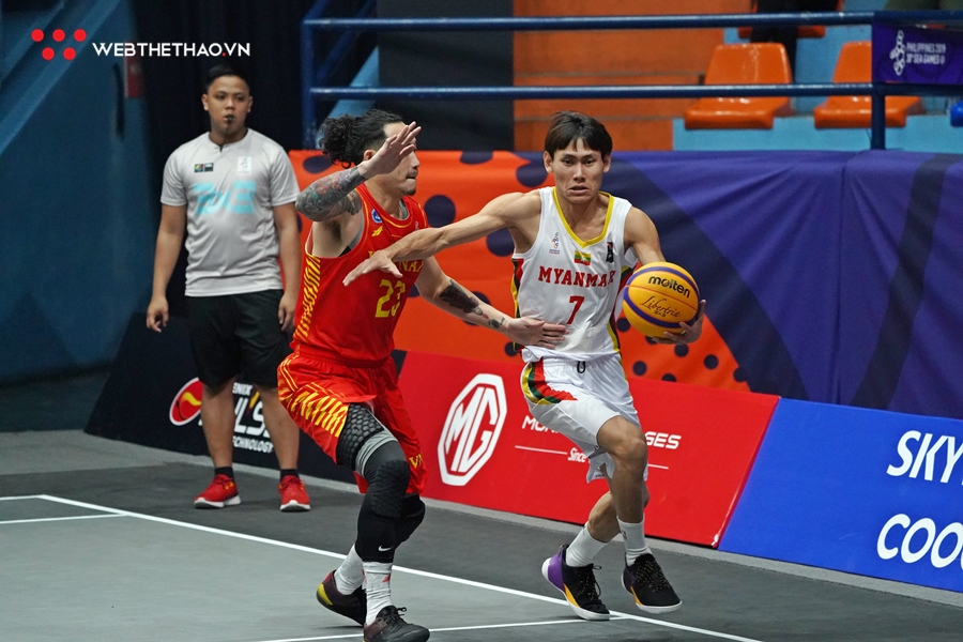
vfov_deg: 6.4
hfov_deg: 9.6
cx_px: 482
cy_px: 321
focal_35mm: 215
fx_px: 5751
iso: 10000
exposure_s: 1/1000
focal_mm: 215
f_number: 5.6
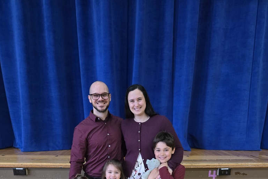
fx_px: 238
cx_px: 134
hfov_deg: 58.7
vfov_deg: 36.8
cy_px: 179
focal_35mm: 32
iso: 640
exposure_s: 1/120
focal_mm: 5.4
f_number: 1.8
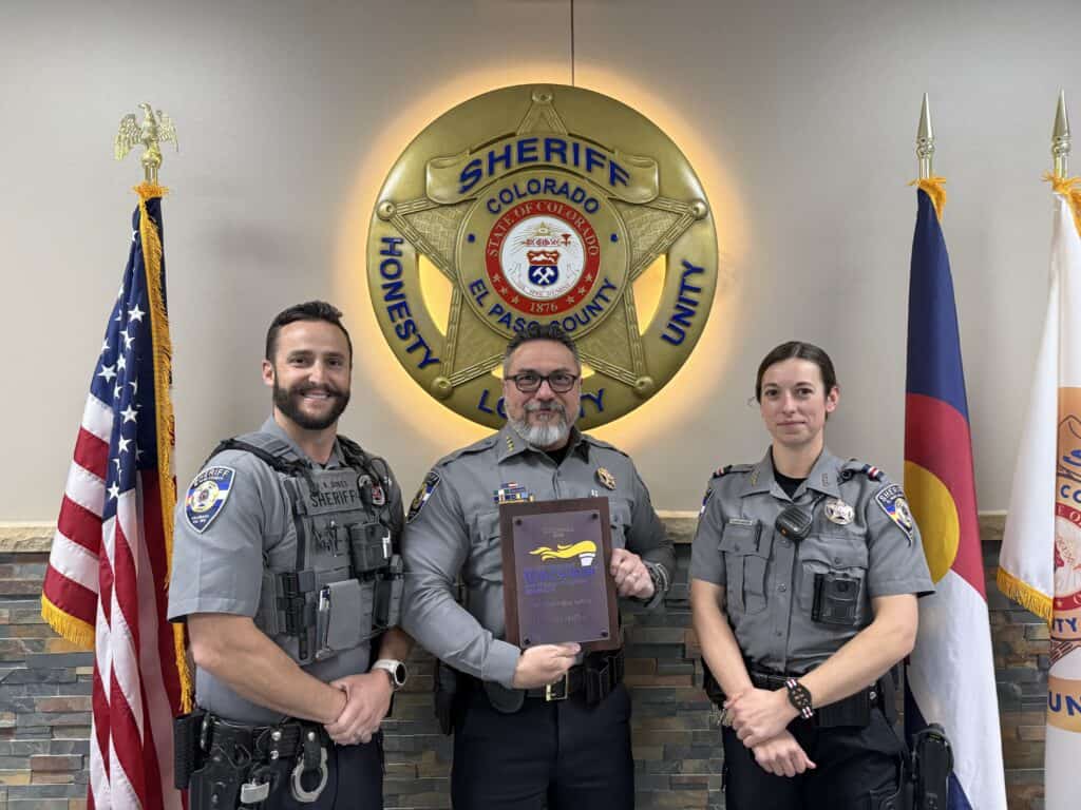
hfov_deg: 71.6
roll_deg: +0.6
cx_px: 540
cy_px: 405
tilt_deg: +1.9
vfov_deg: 56.8
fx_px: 749
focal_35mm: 24
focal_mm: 6.76
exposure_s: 1/60
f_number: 1.78
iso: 400
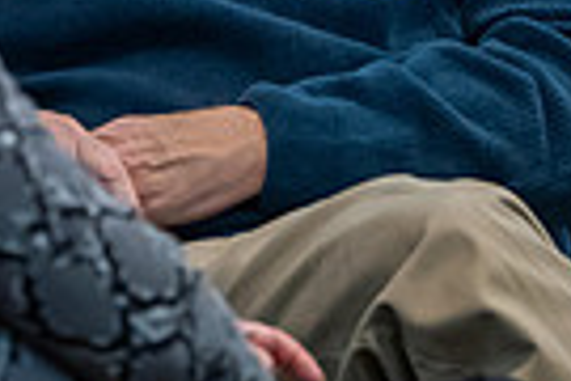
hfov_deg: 2.2
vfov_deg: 1.5
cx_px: 246
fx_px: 14544
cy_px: -308
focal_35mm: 917
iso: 5000
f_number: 2.8
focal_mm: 200
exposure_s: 1/400
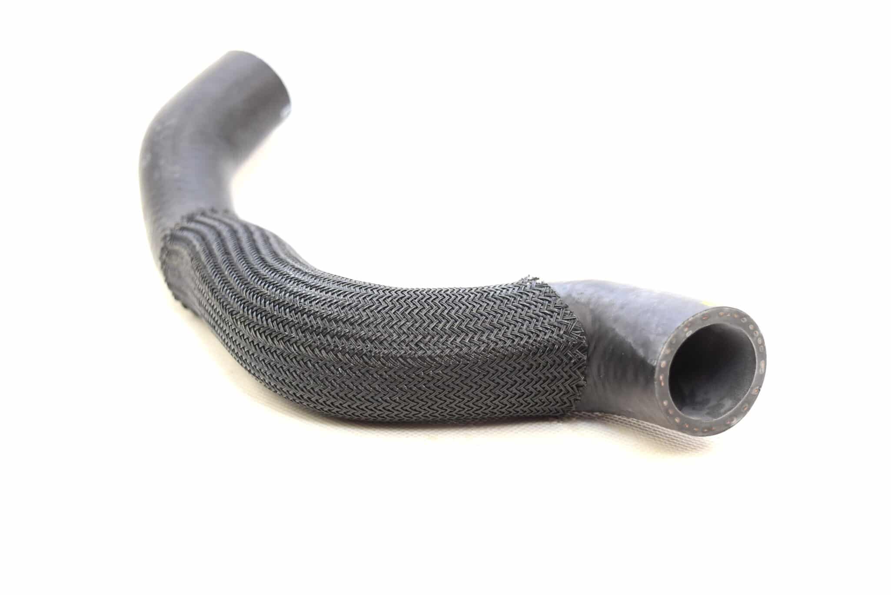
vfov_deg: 29.0
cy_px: 298
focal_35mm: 46
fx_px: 1152
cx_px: 446
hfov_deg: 42.3
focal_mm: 31
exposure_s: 1/100
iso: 400
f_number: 5
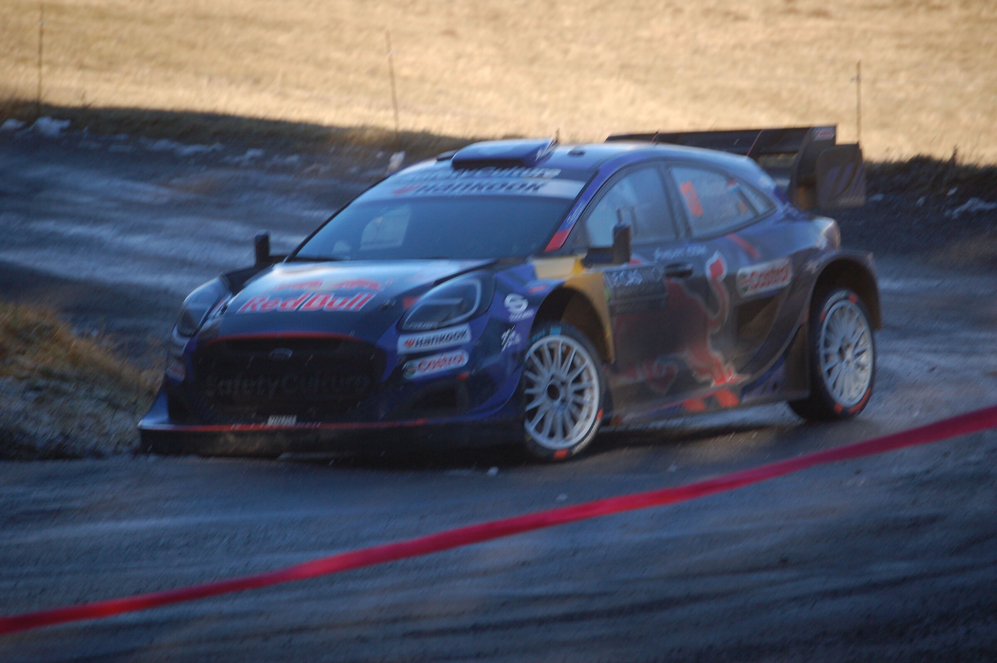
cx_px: 498
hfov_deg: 8.9
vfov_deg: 5.9
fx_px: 6434
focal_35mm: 232
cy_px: 332
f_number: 5.3
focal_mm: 155
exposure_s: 1/800
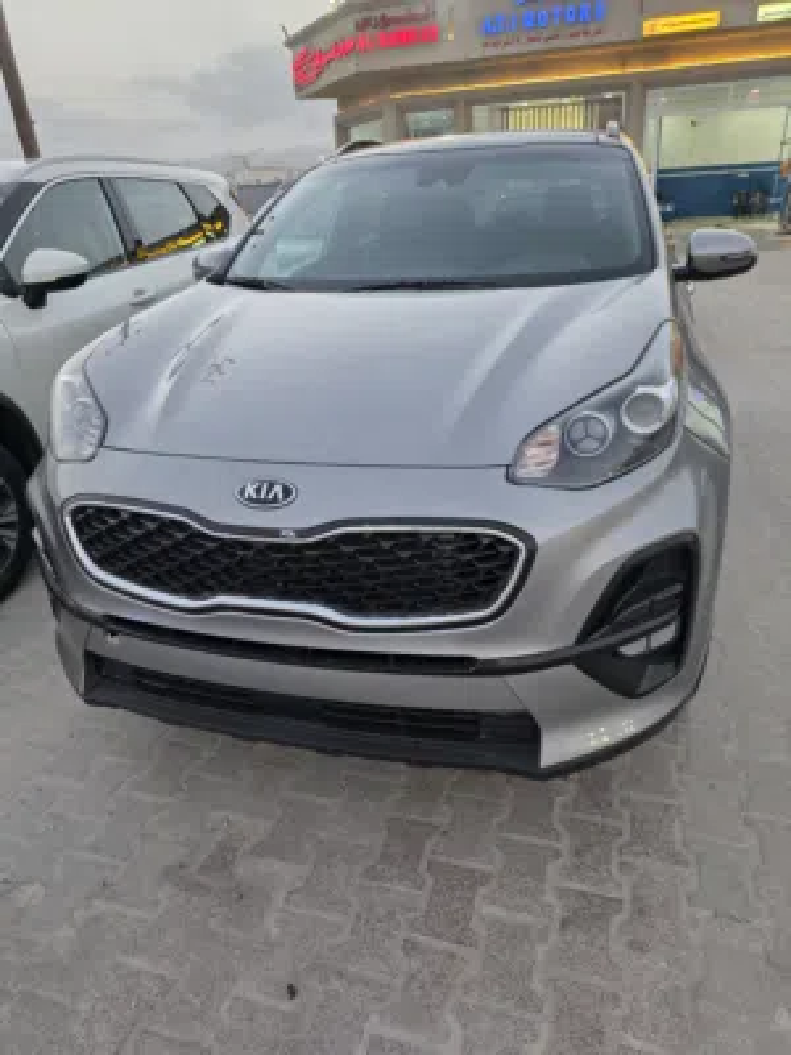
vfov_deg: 73.9
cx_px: 396
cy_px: 528
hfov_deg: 58.9
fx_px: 701
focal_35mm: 23
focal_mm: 6.3
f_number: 1.7
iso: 125
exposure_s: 1/100
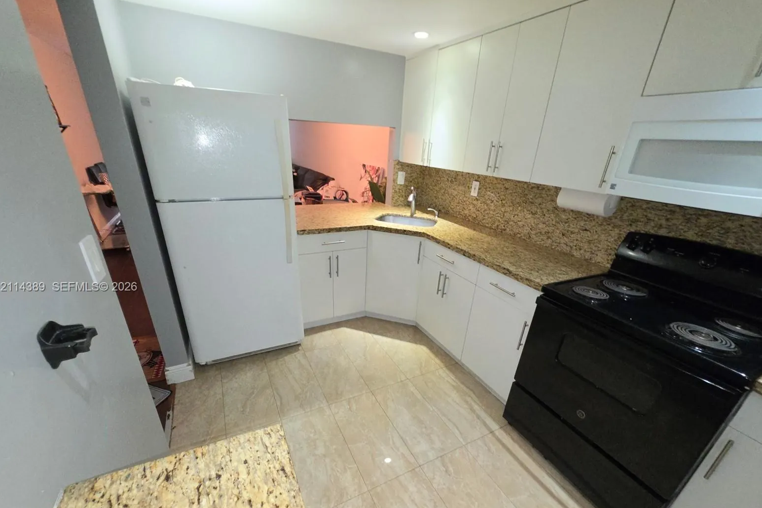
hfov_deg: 104.3
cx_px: 378
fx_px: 296
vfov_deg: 80.8
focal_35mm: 14
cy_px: 288
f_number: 1.9
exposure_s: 1/60
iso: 250
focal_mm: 2.2
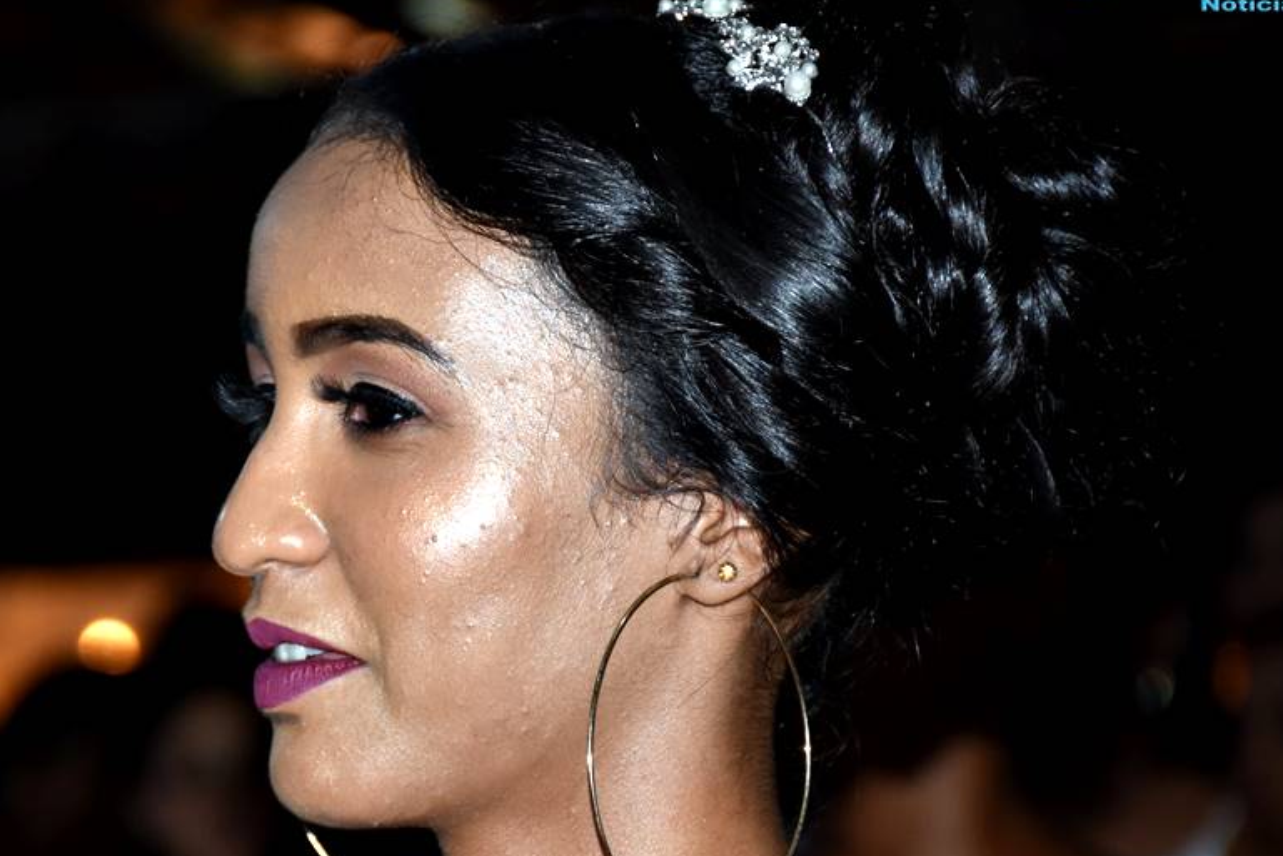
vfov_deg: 5.6
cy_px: 574
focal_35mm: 246
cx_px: 332
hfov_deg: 8.4
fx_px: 8760
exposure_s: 1/100
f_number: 5.6
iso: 1000
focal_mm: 105
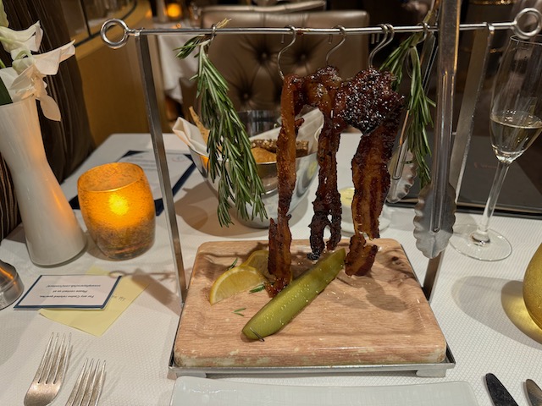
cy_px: 203
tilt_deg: -31.1
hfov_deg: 71.6
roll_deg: +1.9
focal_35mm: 24
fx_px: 376
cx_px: 271
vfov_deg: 56.8
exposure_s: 1/41
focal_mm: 6.76
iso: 250
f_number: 1.78
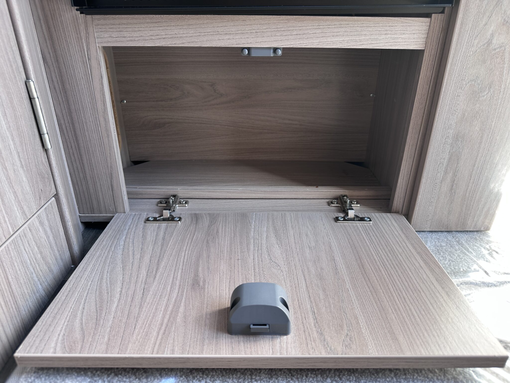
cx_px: 255
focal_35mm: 24
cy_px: 192
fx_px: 354
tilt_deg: -26.3
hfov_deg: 71.6
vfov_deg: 56.8
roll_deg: +0.8
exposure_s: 1/121
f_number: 1.78
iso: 64
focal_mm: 6.86
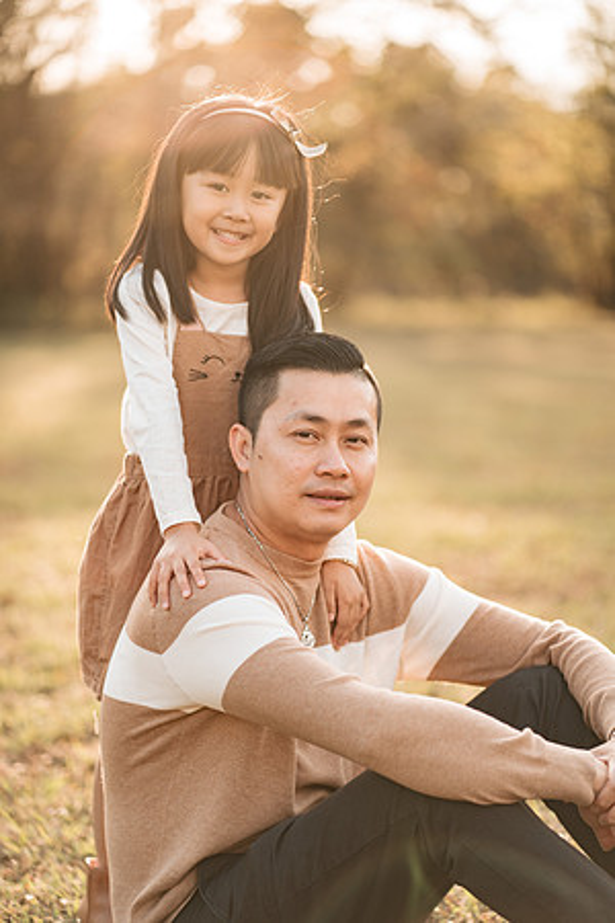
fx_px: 2178
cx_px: 308
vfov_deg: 23.9
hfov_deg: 16.1
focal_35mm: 85
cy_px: 462
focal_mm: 85
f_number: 2
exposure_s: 1/640
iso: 100
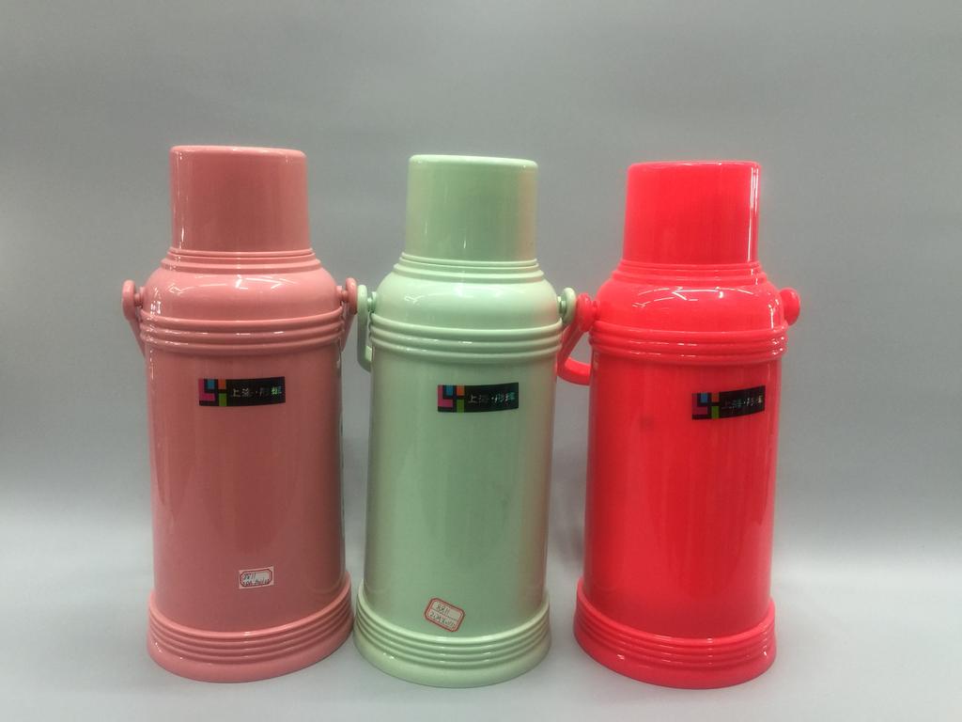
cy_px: 361
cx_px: 481
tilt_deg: -10.5
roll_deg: -1.9
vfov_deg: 48.2
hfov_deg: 61.7
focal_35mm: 29
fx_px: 806
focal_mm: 4.15
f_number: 2.2
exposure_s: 1/17
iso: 64
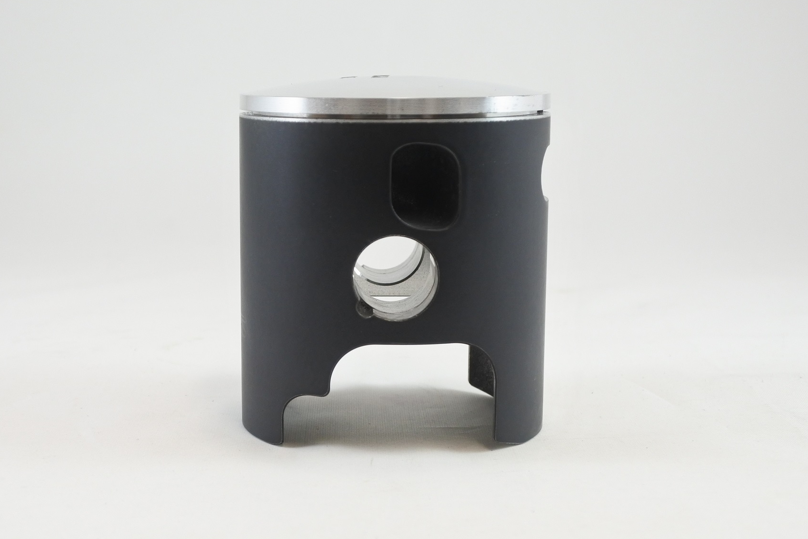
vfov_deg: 31.2
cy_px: 276
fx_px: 965
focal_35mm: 43
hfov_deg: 45.4
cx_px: 390
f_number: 4.2
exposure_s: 1/125
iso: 450
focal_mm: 15.3
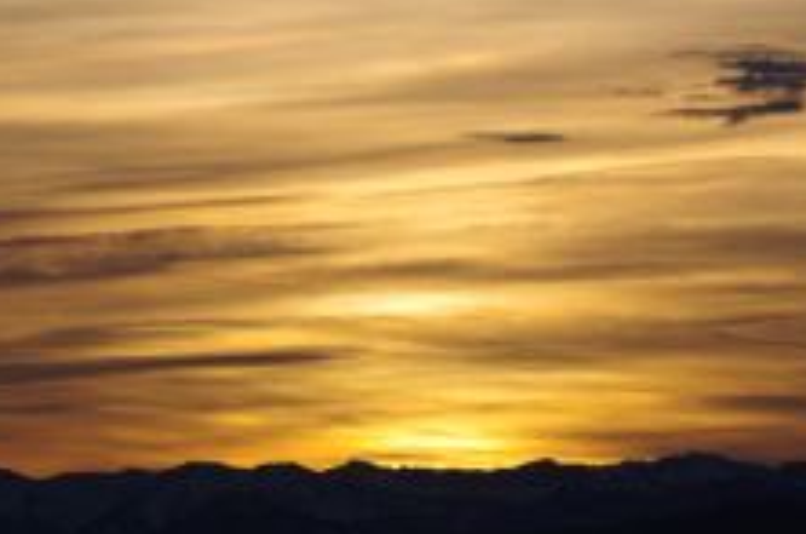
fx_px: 6345
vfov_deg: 4.8
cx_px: 490
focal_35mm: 284
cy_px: 107
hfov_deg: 7.3
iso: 100
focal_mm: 70
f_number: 6.7
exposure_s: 1/350
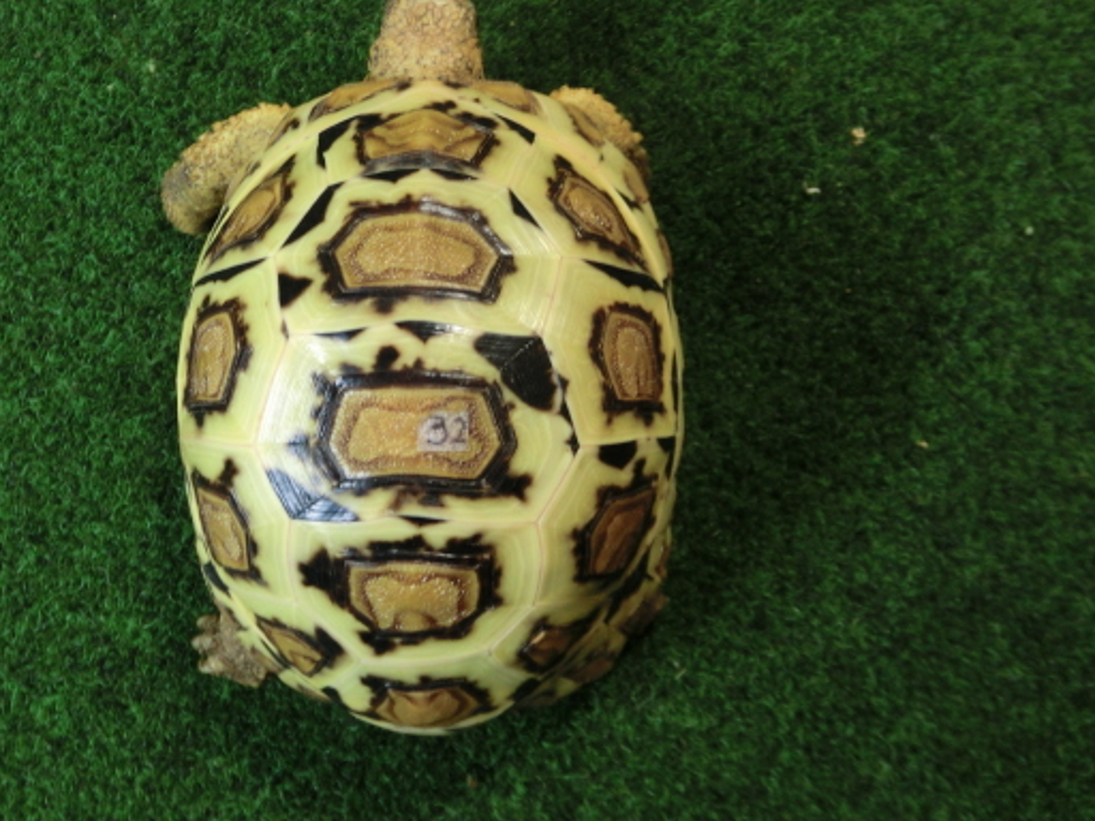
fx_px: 1107
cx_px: 438
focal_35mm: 35
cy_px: 329
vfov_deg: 40.5
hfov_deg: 52.3
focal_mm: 5
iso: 200
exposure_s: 1/60
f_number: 3
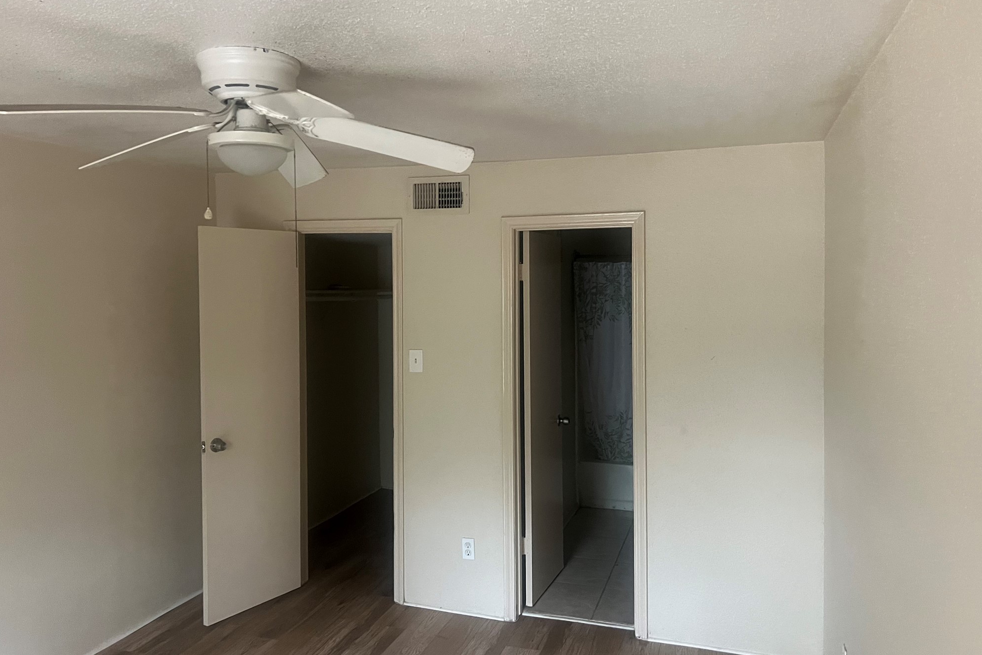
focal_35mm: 28
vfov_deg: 46.4
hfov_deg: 65.5
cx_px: 483
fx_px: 764
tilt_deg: -0.8
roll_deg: +0.4
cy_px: 305
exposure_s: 1/60
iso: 500
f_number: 1.5
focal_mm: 5.7
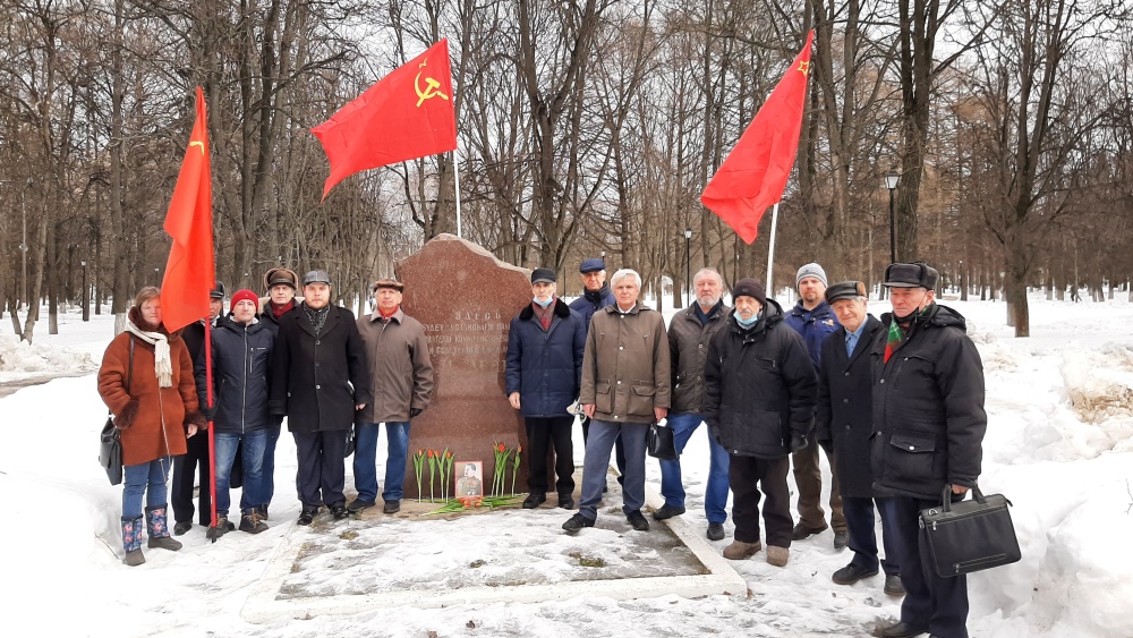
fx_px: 871
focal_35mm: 29
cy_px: 273
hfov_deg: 66.1
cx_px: 557
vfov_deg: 40.1
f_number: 1.7
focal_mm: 3.93
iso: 40
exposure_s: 1/724
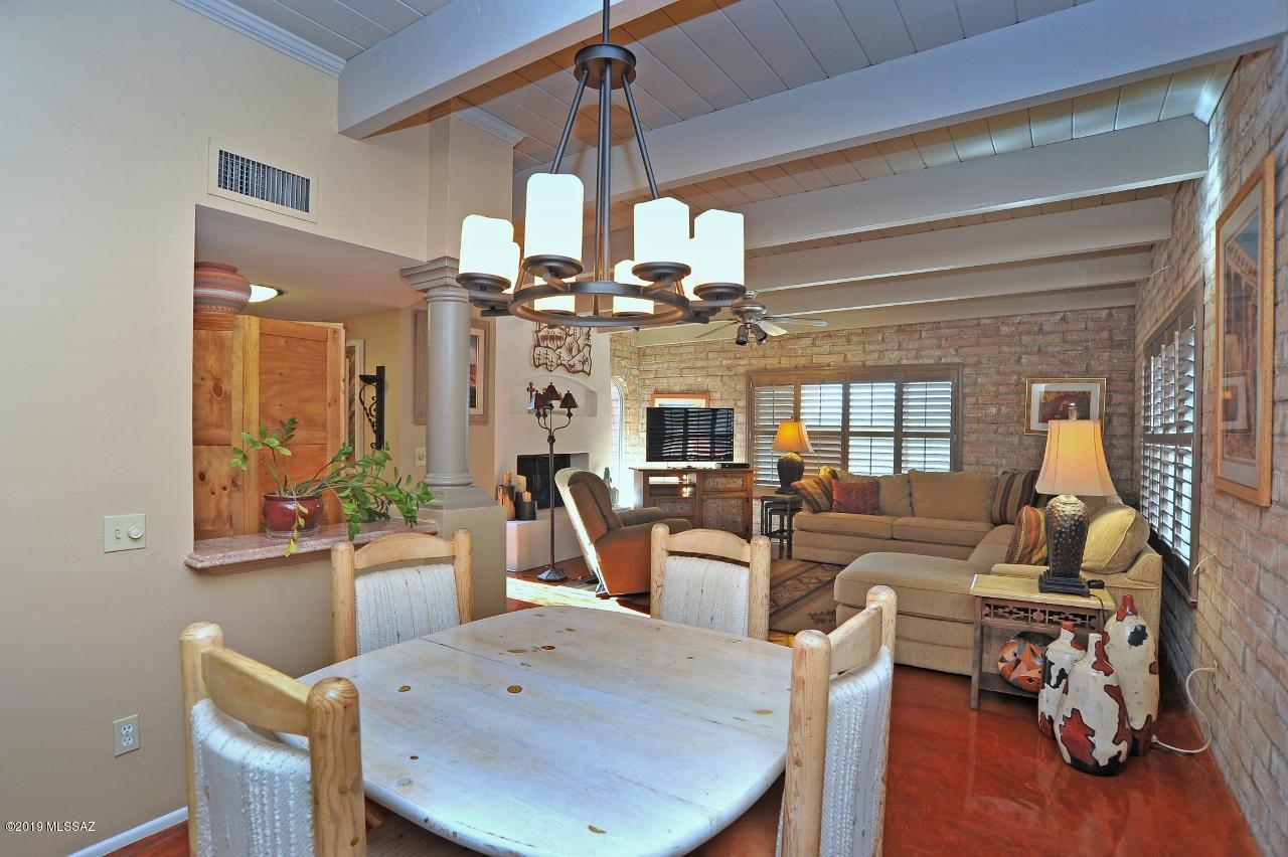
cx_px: 644
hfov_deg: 90.0
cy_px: 428
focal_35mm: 18
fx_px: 644
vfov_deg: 67.3
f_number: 6.3
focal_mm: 18
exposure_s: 1/30
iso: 640
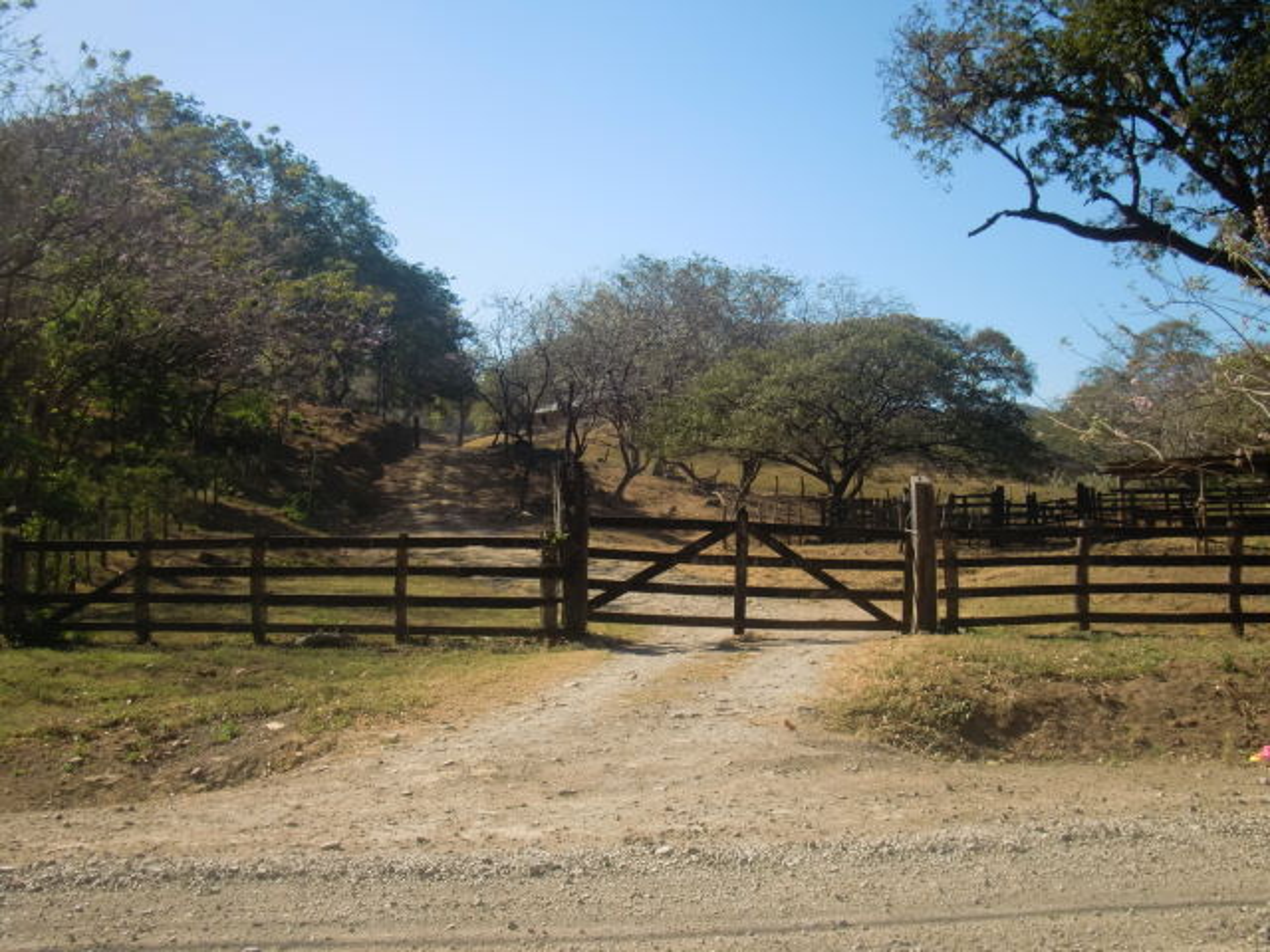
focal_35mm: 38
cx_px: 635
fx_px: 1394
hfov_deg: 49.0
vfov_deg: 37.7
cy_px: 476
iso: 64
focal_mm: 6.66
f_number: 8.9
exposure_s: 1/125
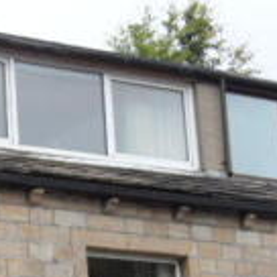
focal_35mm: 151
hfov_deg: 11.2
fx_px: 1367
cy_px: 410
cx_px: -101
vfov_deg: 11.1
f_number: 3.6
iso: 80
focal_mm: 6.5
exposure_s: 1/125
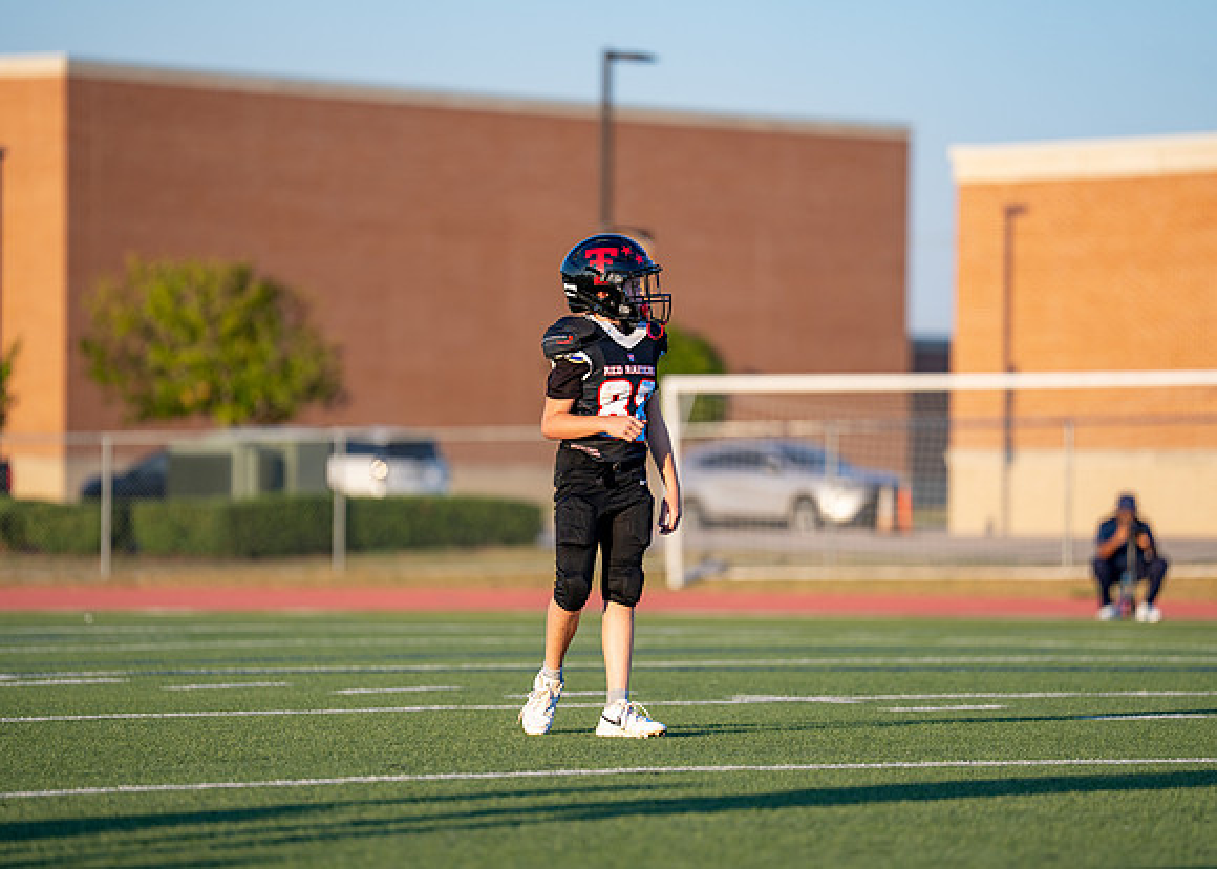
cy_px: 434
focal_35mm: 210
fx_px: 7242
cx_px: 608
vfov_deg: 6.9
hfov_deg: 9.6
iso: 100
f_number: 2.8
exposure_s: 1/1000
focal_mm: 200
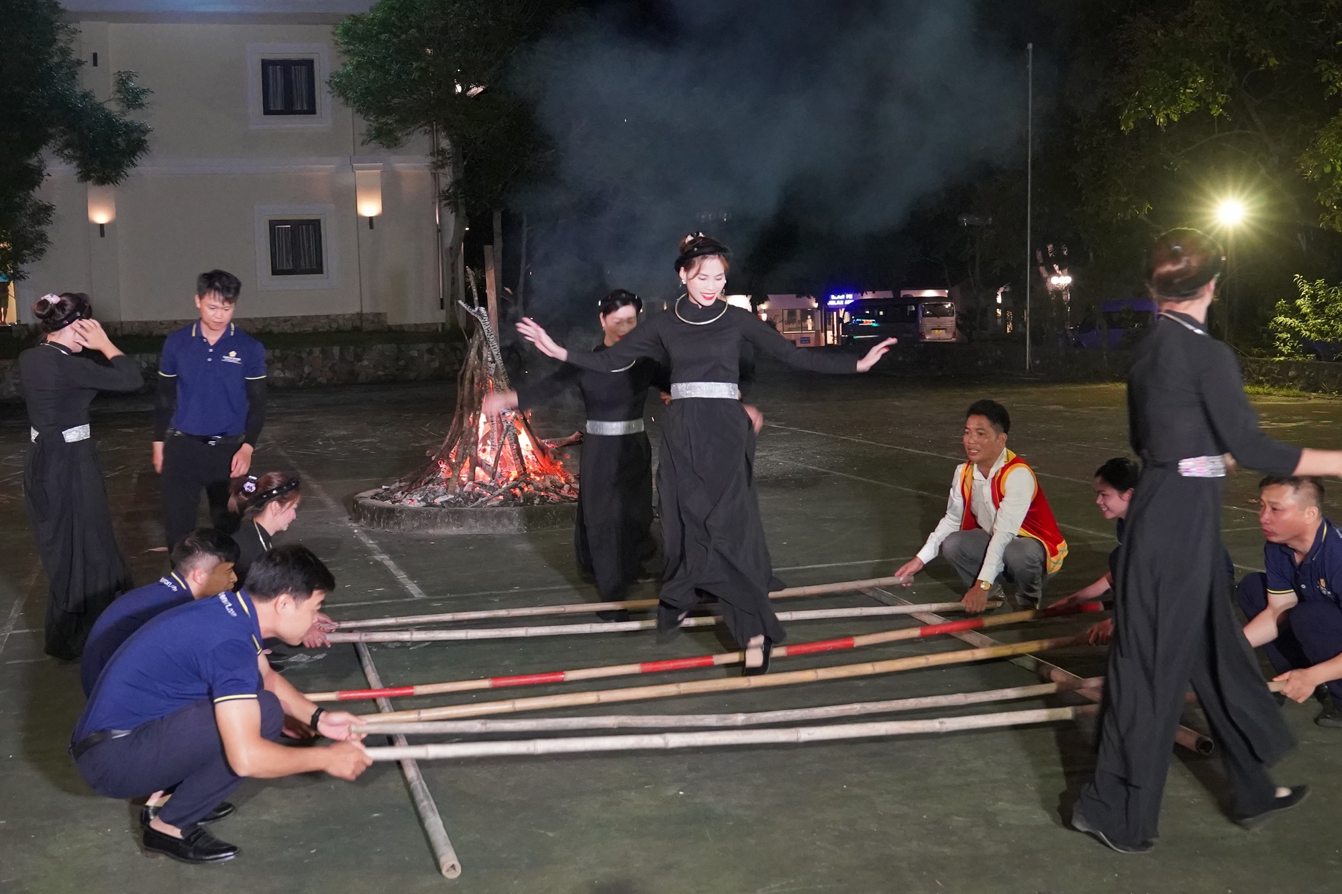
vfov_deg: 31.9
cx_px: 671
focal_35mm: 42
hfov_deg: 46.4
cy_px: 447
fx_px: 1565
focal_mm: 28
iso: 8000
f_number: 4
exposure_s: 1/60
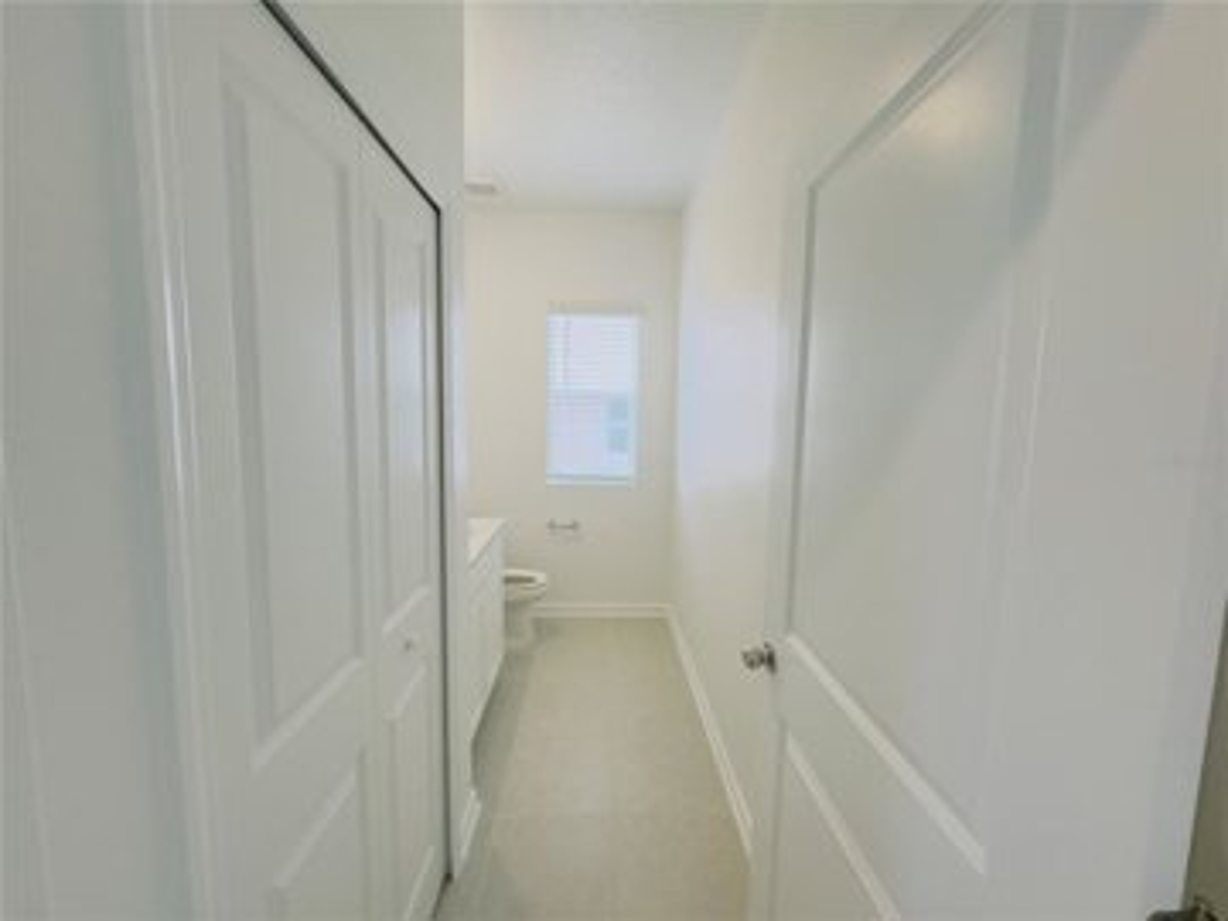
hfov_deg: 102.1
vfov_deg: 85.7
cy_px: 460
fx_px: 497
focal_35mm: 14
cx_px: 614
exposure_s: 1/120
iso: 100
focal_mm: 2.22
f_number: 2.2
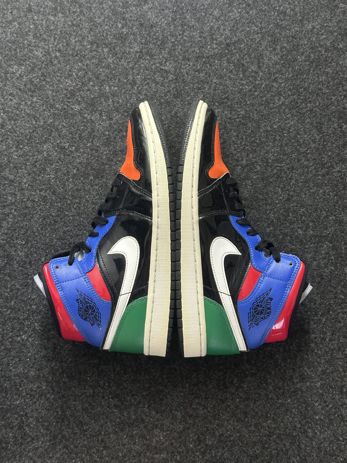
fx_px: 642
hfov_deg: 30.3
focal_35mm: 48
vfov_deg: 39.7
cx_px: 174
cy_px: 232
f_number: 1.78
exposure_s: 1/34
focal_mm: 6.86
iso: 500
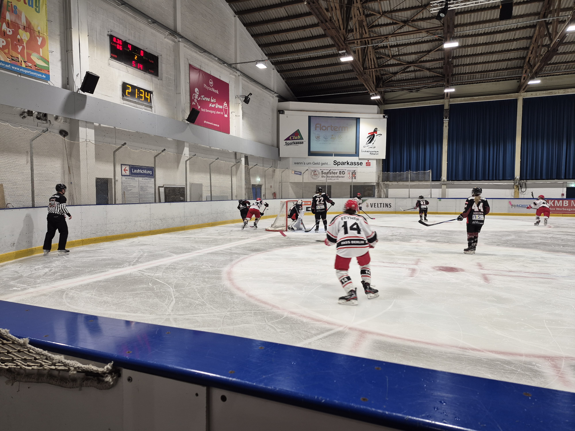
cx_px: 288
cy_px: 216
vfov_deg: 58.9
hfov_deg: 73.9
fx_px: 382
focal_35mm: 23
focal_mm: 5.4
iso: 100
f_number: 1.8
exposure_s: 1/100
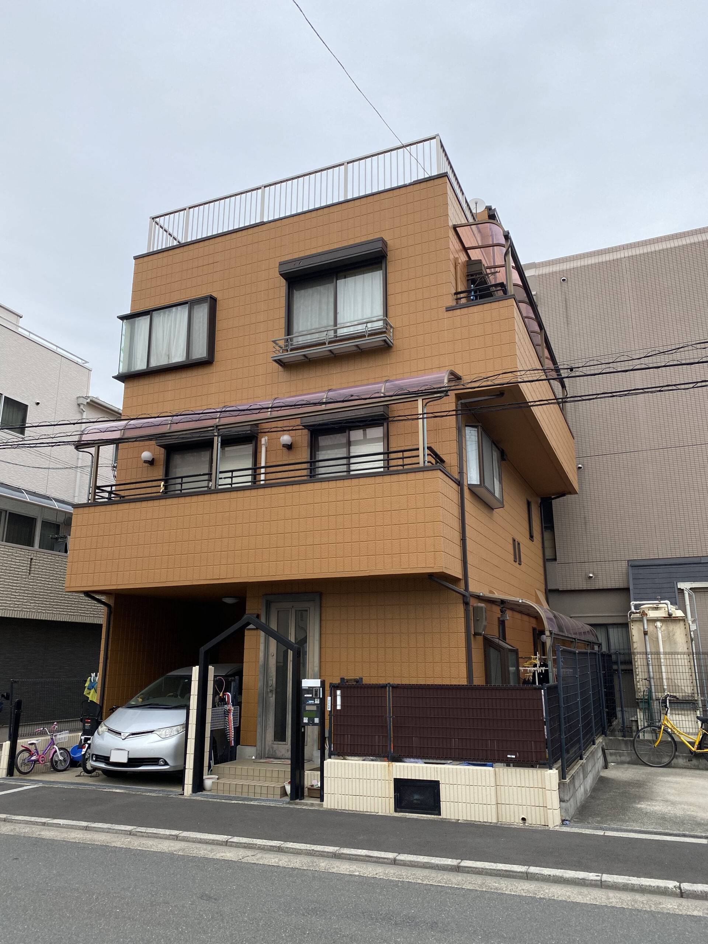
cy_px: 472
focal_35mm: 26
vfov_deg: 67.3
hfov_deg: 53.1
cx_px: 354
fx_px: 709
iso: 32
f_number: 1.8
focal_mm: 4.25
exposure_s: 1/1195
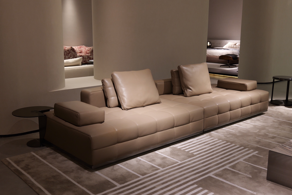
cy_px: 98
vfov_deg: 35.1
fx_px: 308
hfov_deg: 50.7
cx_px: 146
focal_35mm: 38
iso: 1600
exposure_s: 1/60
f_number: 4.6
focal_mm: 38
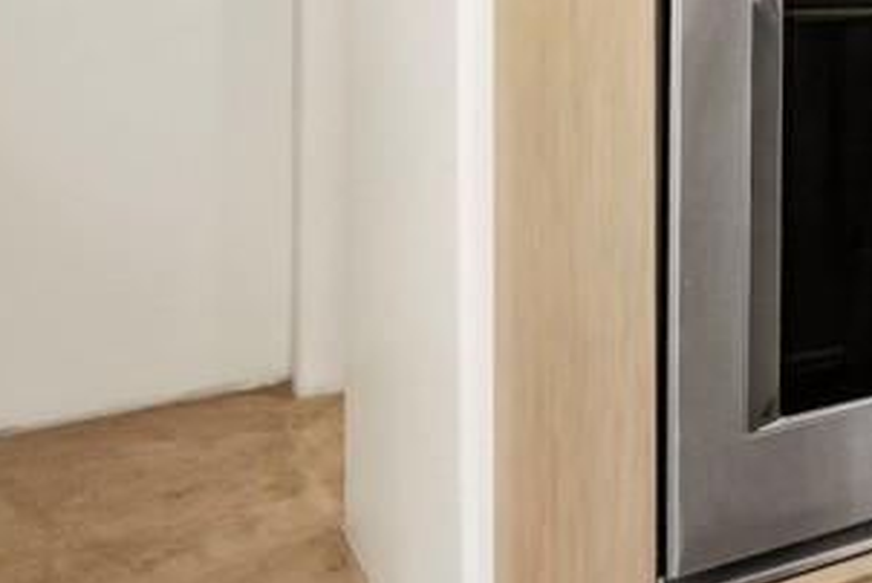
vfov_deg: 20.7
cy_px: -128
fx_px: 1479
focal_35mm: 61
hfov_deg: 25.7
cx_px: 1262
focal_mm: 18
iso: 400
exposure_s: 1/4
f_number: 9
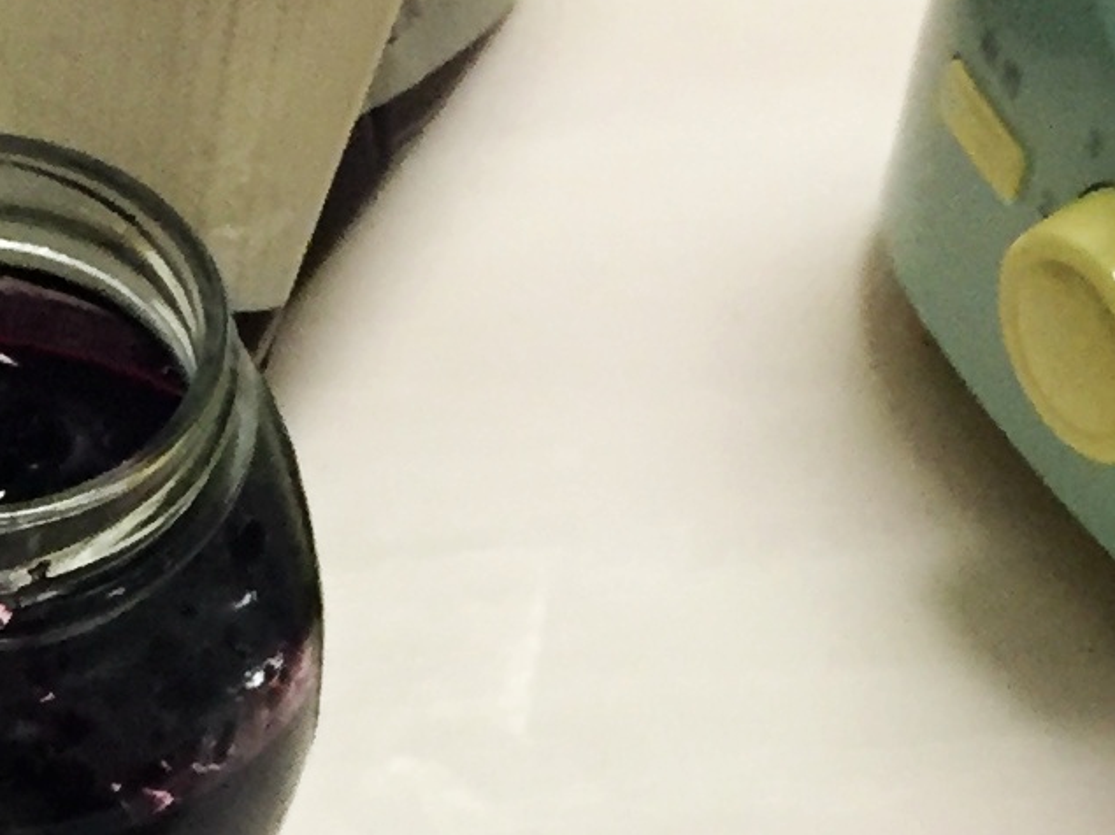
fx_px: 4798
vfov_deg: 9.7
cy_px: 1216
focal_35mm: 149
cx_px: 218
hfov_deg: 13.2
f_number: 2.2
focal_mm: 4.15
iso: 200
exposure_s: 1/33
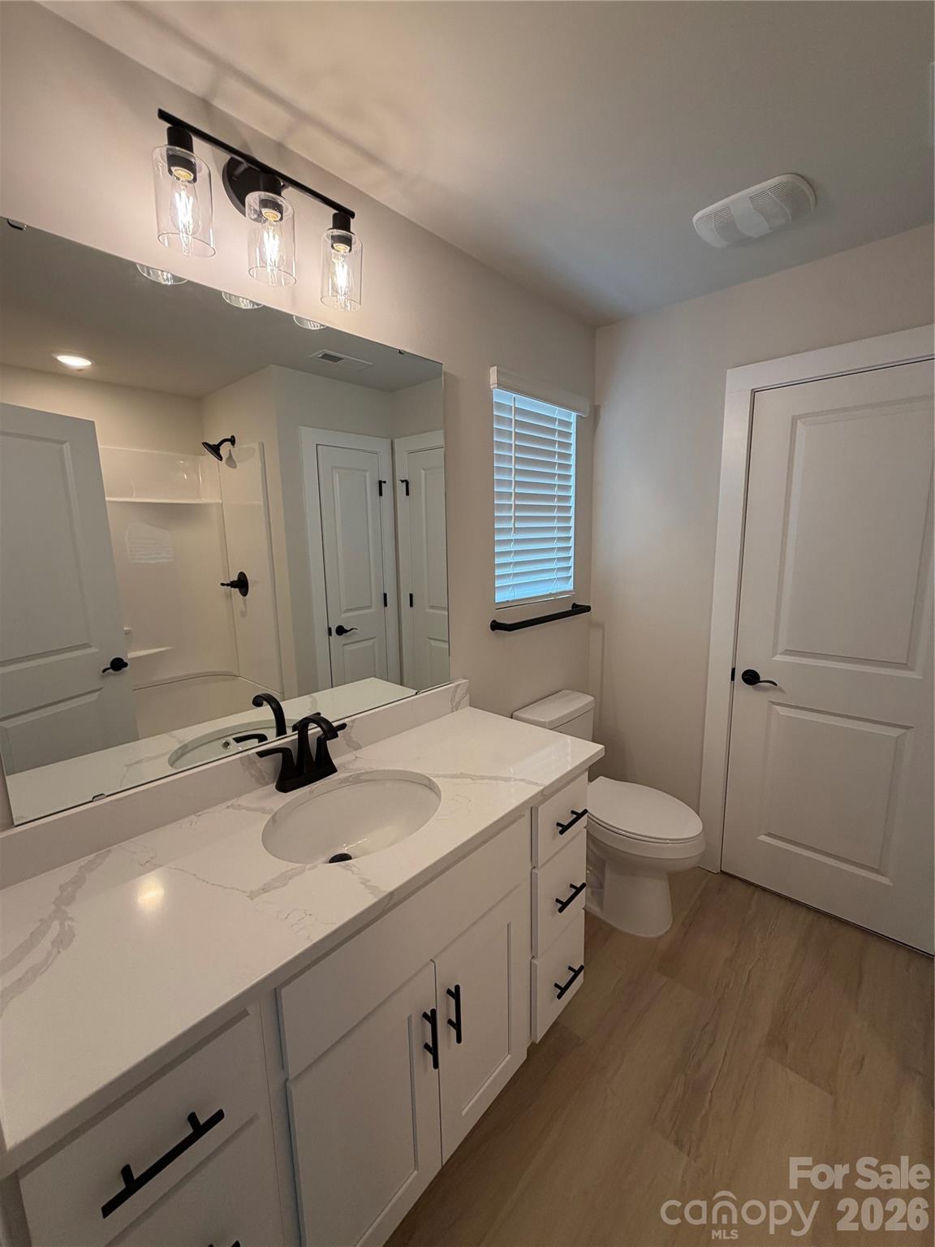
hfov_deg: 85.7
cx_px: 468
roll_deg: +1.4
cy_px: 624
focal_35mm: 14
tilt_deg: -10.0
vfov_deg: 102.1
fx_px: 504
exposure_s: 1/120
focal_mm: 2.22
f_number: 2.2
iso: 125
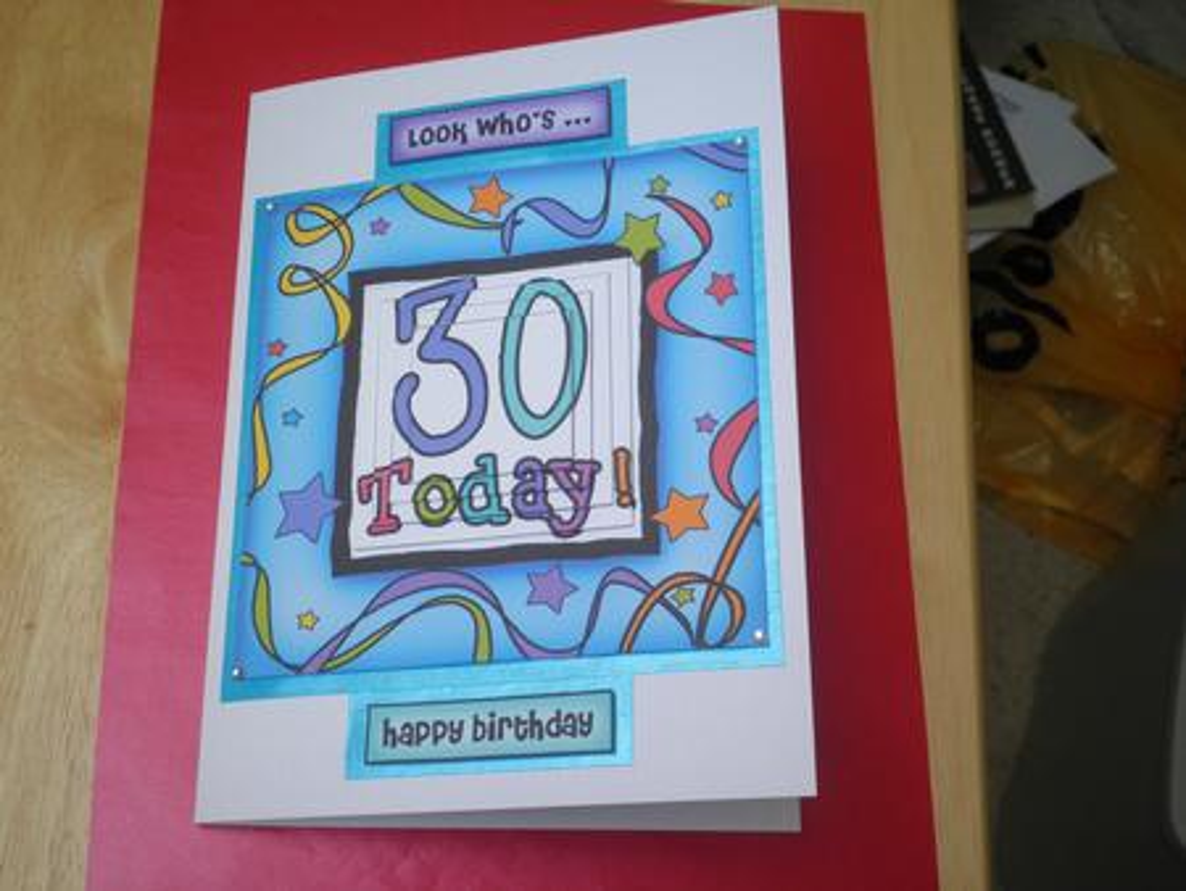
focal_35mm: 47
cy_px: 446
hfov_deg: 40.4
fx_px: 1611
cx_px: 593
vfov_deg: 30.9
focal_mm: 8.3
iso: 64
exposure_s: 1/60
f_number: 3.4
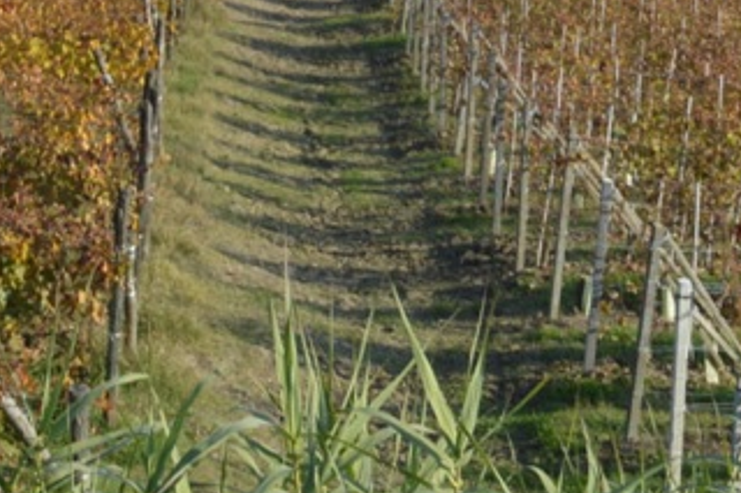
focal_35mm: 165
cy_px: -653
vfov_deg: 7.8
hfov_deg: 12.2
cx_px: -120
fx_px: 3394
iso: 100
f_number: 16
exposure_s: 1/60
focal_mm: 22
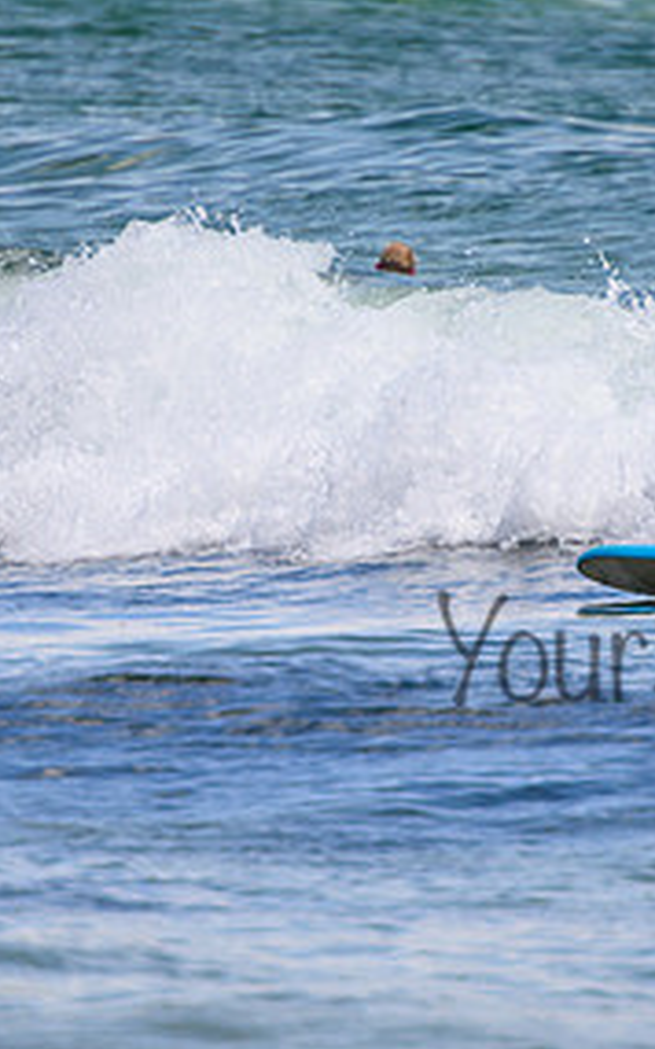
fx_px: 32605
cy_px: 619
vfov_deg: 1.8
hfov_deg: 1.2
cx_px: 417
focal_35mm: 1141
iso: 280
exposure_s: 1/2000
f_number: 5.6
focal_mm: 400
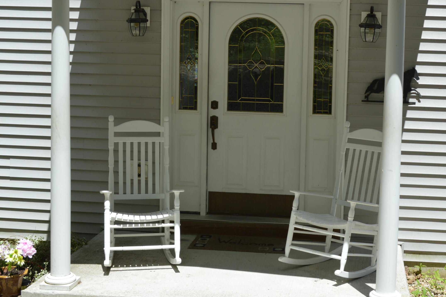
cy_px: 114
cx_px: 285
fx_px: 780
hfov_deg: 31.7
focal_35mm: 63
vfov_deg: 21.5
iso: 100
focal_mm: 30
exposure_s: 1/200
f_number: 7.1
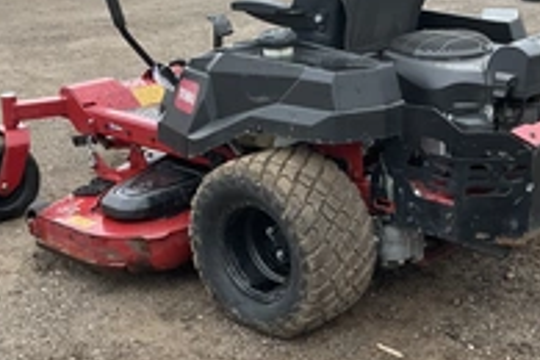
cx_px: 224
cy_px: 174
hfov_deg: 32.3
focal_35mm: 62
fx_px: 930
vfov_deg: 21.9
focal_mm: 3
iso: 25
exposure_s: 1/153
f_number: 1.8
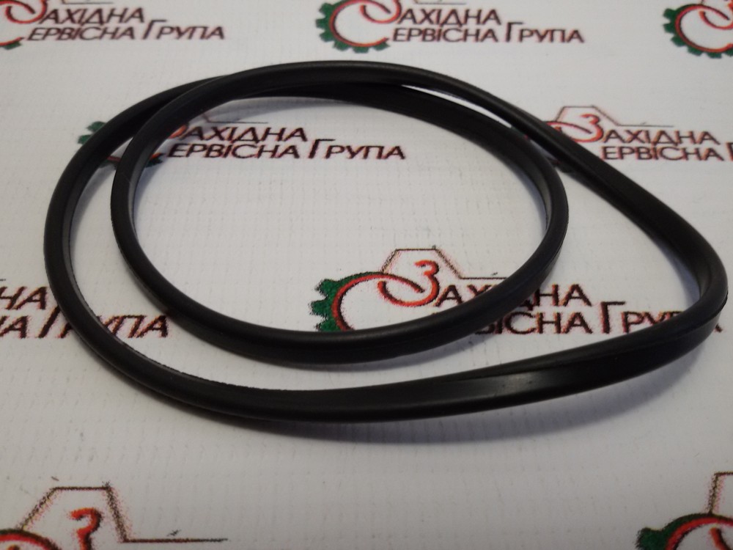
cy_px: 275
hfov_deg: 58.4
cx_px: 366
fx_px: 656
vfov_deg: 45.4
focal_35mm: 31
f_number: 2.4
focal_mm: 2.93
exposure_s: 1/100
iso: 64
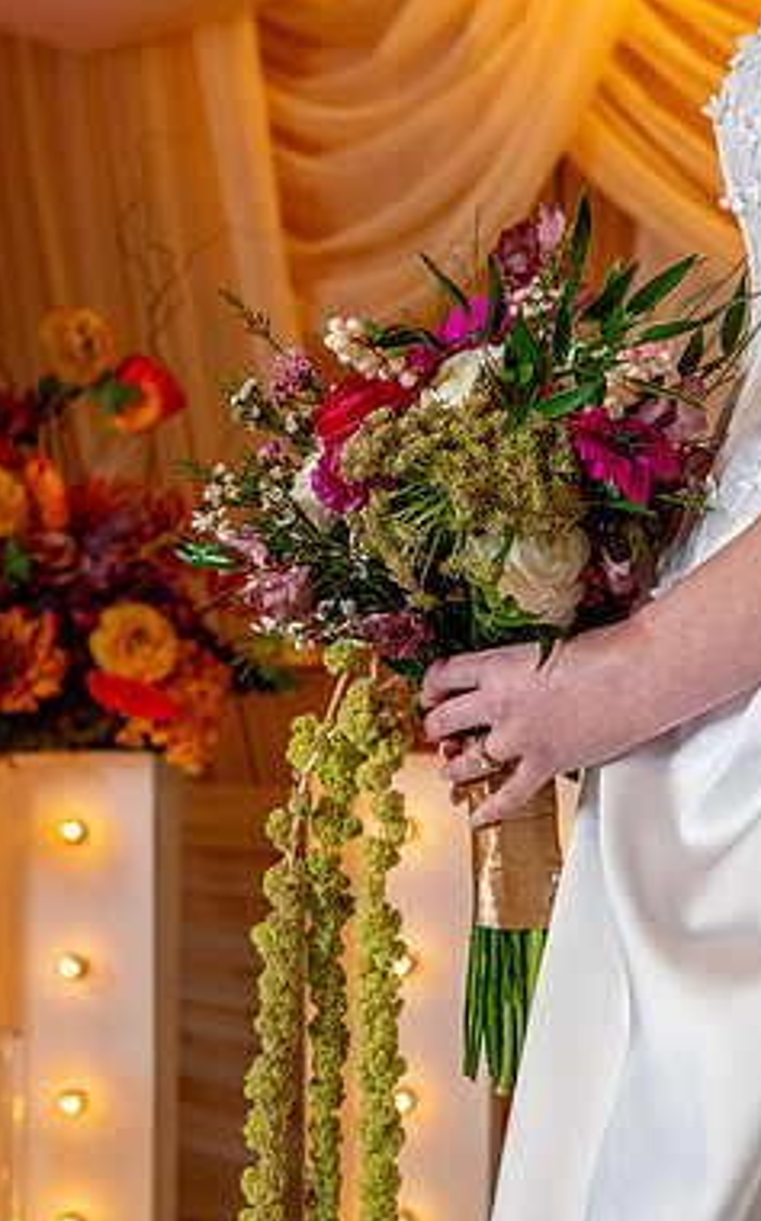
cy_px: 678
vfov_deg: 23.8
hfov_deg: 15.0
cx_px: 468
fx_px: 2891
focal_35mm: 87
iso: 2000
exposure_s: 1/320
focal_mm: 50
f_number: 5
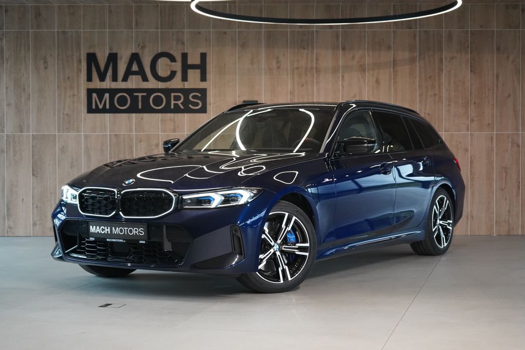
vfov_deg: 21.6
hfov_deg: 31.9
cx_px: 262
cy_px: 175
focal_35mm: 63
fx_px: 919
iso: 5000
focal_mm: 63
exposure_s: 1/160
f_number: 5.6
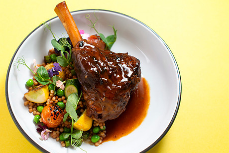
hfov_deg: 31.8
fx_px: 401
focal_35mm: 63
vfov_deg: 21.6
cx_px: 93
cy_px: 84
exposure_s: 1/250
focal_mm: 50
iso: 200
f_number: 3.5
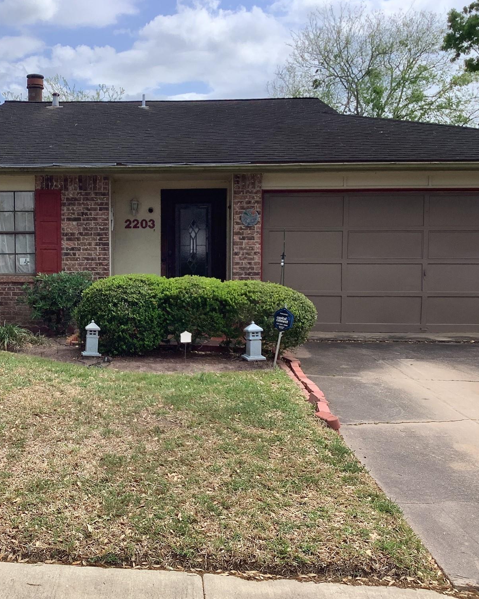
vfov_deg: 44.8
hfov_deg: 35.7
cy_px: 296
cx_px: 121
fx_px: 726
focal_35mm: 41
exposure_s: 1/599
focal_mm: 3.3
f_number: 2.4
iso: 25
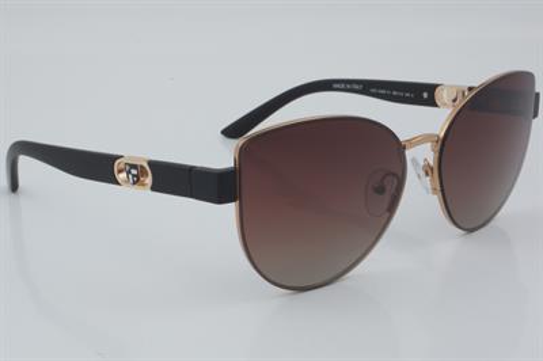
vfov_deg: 18.2
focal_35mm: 75
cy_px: 180
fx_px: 1130
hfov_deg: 27.0
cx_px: 272
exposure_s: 1/3
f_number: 32
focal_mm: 50
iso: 100
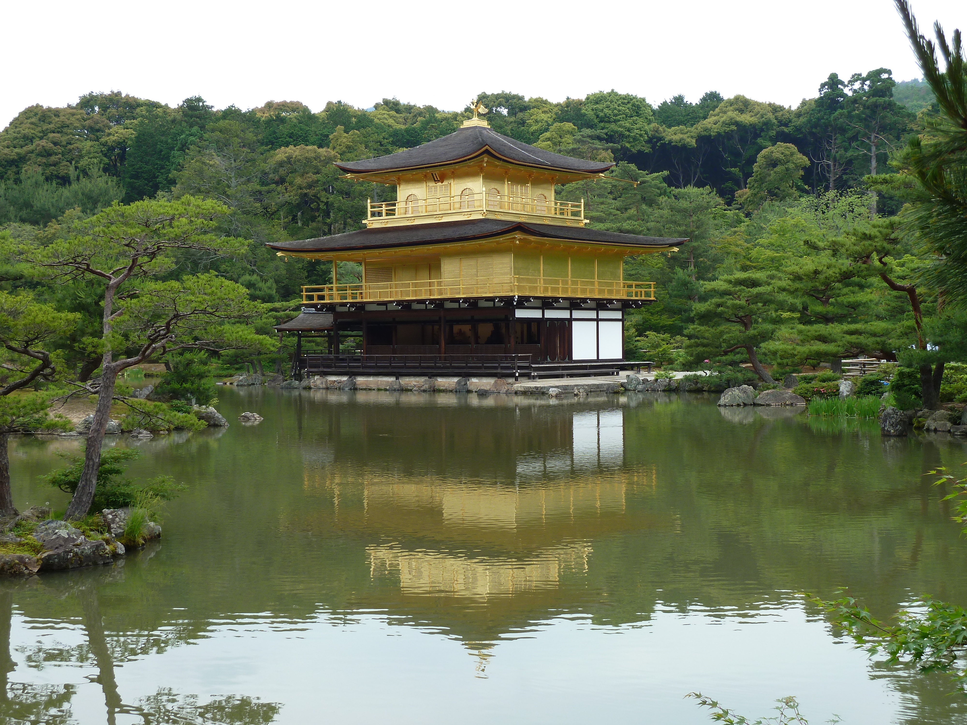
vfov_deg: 30.3
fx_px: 1341
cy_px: 362
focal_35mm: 48
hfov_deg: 39.7
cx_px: 484
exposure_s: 1/100
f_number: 4
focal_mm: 7.9
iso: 80
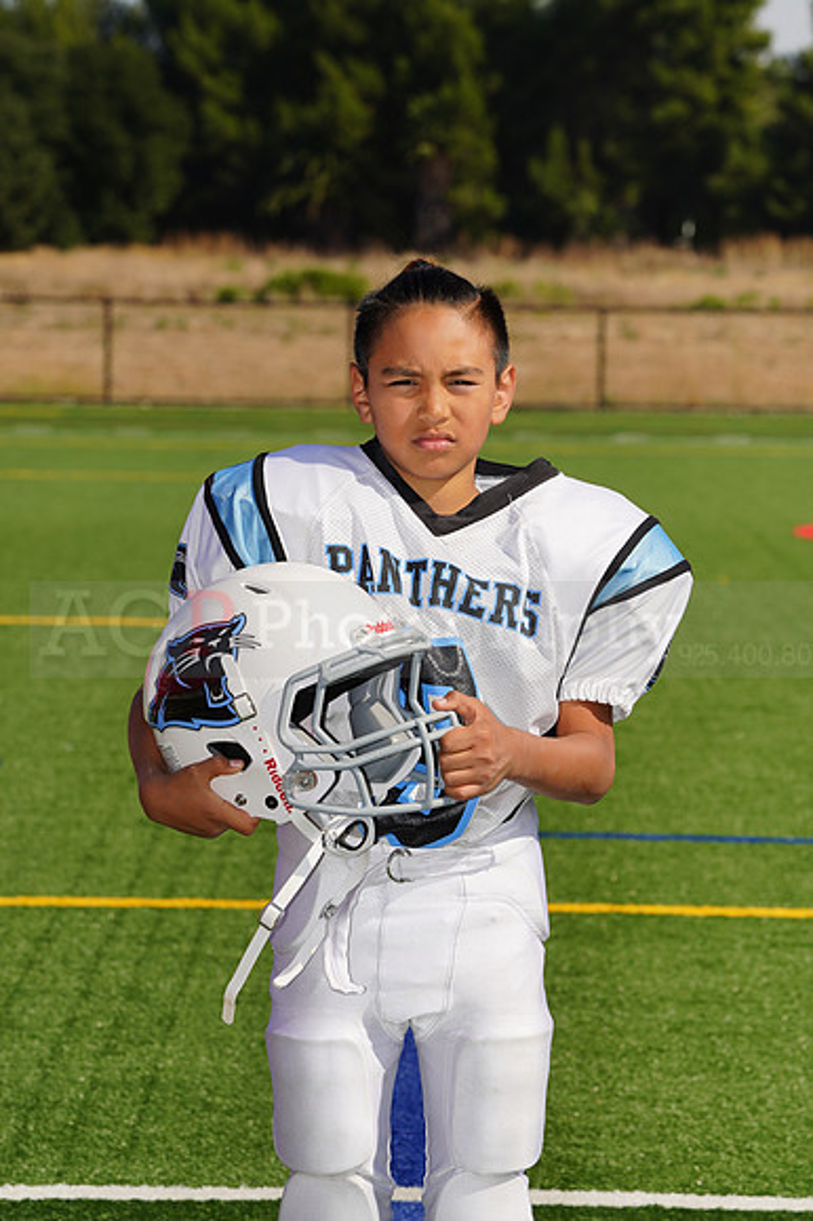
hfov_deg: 7.1
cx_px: 406
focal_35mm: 194
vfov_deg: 10.6
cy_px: 610
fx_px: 6579
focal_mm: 194
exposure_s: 1/250
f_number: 13
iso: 100
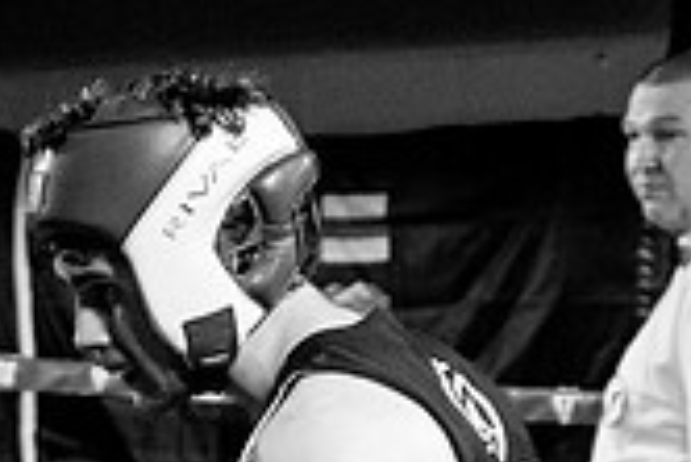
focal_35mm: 182
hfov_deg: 11.1
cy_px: 797
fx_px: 3496
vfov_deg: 7.4
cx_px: -92
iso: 5000
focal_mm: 35
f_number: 2.8
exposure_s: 1/800
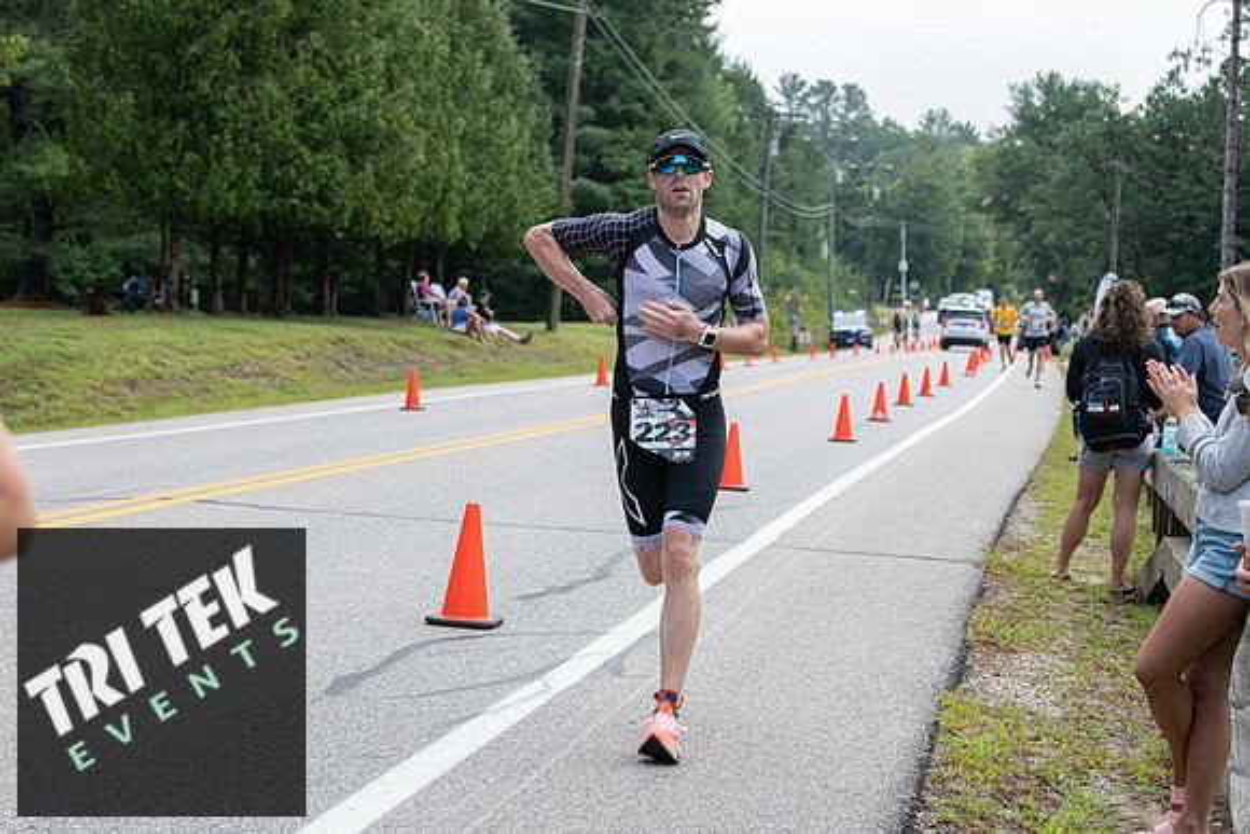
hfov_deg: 27.3
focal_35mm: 74
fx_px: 2569
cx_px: 625
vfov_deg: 18.4
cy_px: 417
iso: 200
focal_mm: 70
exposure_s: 1/200
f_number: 5.6
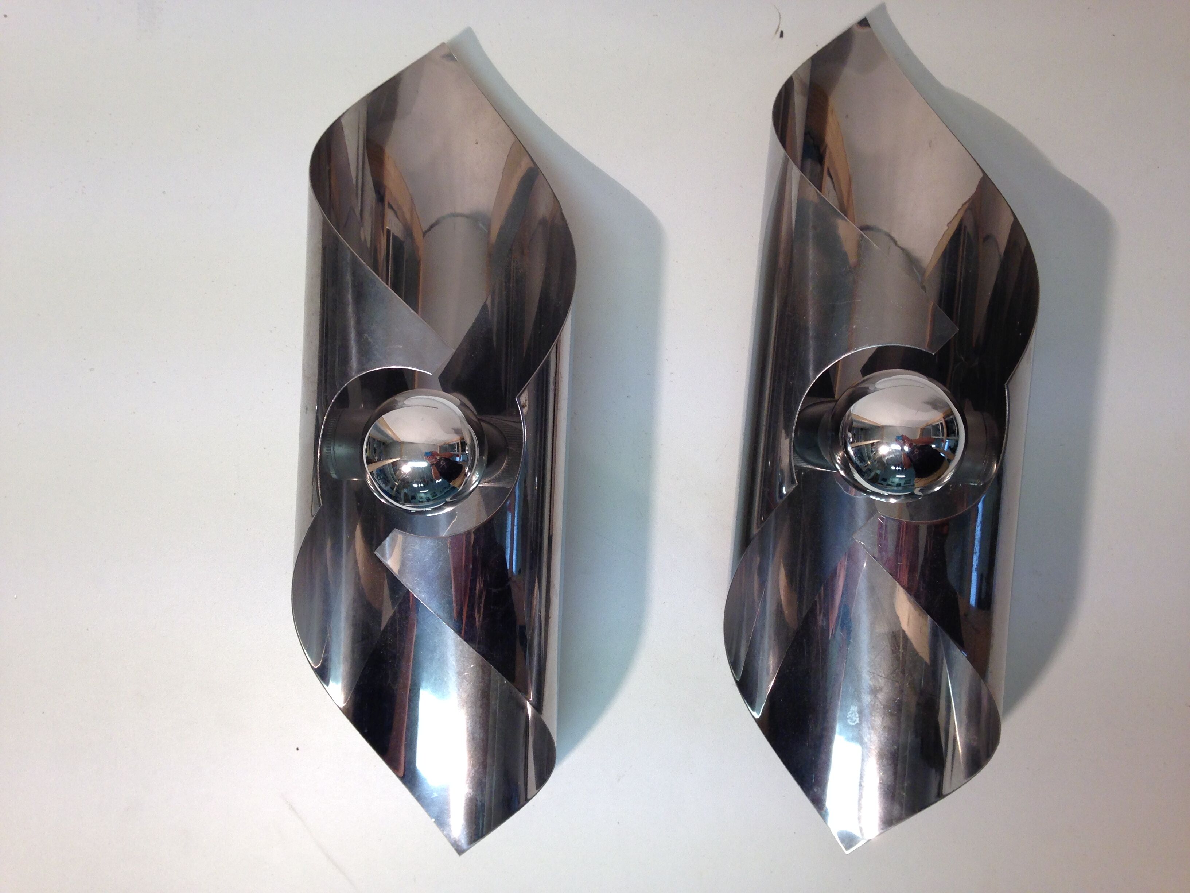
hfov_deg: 55.4
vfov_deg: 42.9
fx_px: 1134
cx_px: 595
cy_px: 446
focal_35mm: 33
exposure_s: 1/60
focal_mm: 4.12
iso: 64
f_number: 2.4
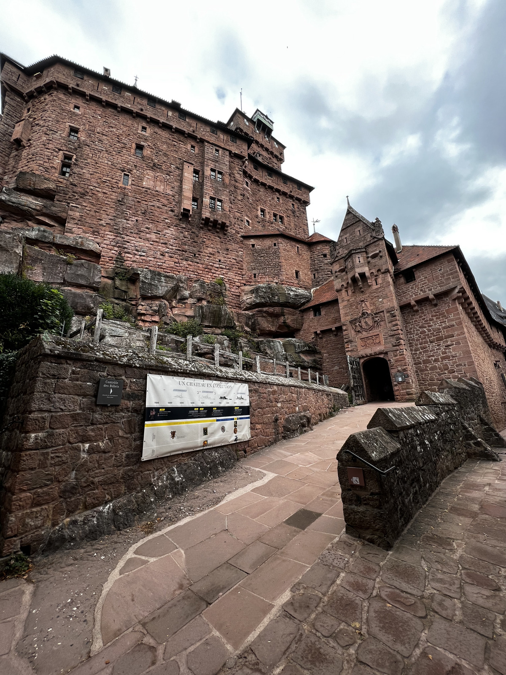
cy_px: 338
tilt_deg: +17.1
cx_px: 253
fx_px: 253
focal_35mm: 13
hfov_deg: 89.9
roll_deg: +2.0
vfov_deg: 106.2
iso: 32
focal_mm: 1.57
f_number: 1.8
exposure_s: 1/218
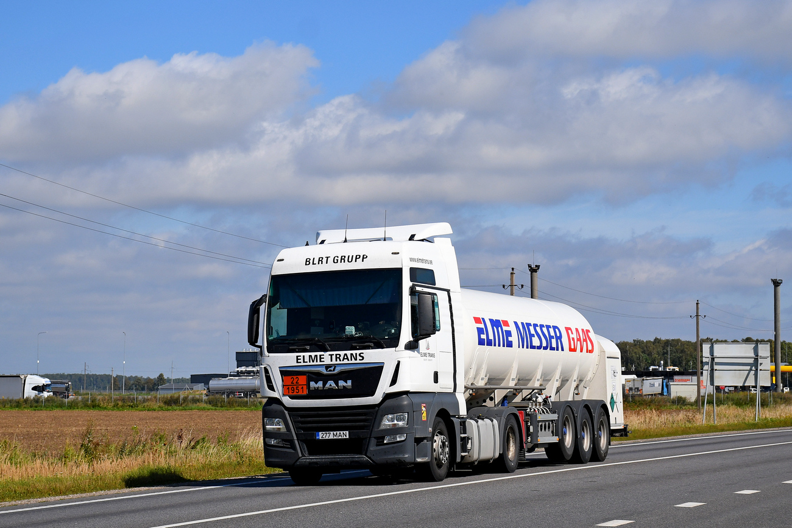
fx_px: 1474
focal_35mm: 67
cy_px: 264
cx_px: 396
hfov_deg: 30.1
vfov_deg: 20.3
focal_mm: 45
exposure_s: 1/1600
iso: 200
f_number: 6.3
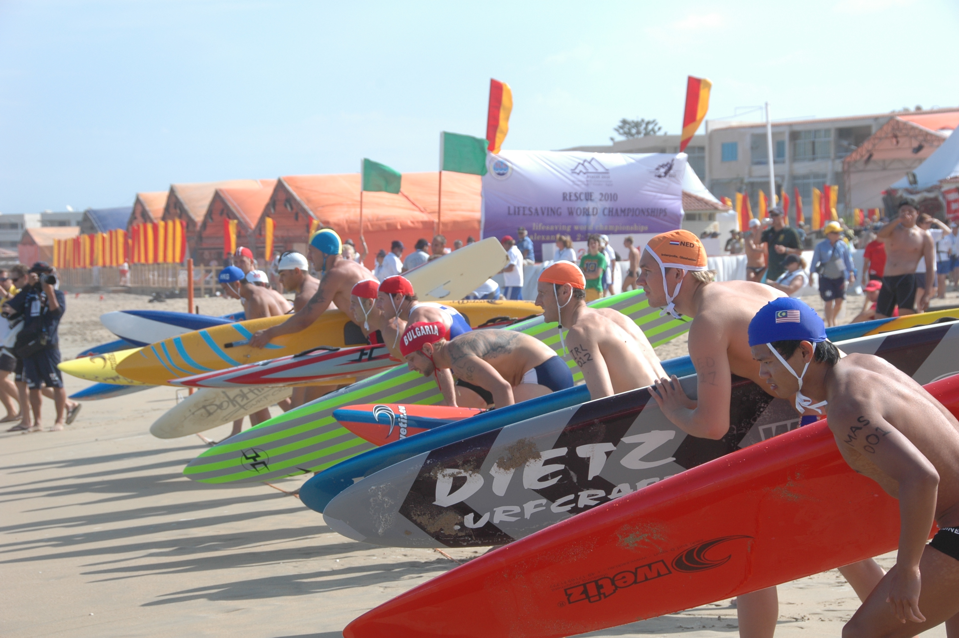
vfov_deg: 13.0
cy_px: 319
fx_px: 2795
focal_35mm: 105
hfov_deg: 19.5
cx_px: 480
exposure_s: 1/320
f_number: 9
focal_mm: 70
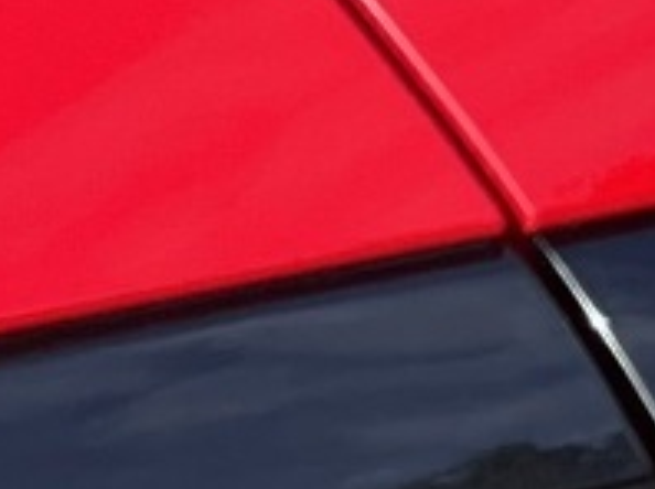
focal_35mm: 255
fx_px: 4819
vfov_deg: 5.3
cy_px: -1203
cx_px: 1767
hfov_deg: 7.1
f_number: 1.6
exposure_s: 1/1140
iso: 32
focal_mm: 5.1
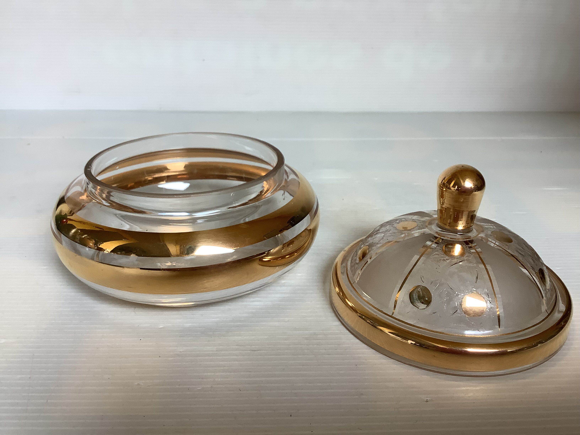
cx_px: 290
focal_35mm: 31
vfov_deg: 45.4
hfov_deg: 58.4
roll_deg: -0.2
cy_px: 218
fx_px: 519
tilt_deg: -24.0
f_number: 2.4
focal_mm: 3.3
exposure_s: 1/50
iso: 50
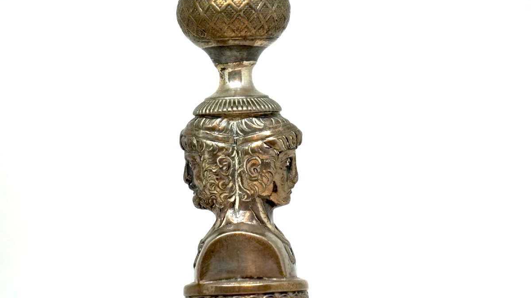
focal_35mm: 331
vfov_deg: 3.7
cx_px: 266
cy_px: 157
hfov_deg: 6.5
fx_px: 4660
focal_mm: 210
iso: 1000
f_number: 6.3
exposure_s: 1/320
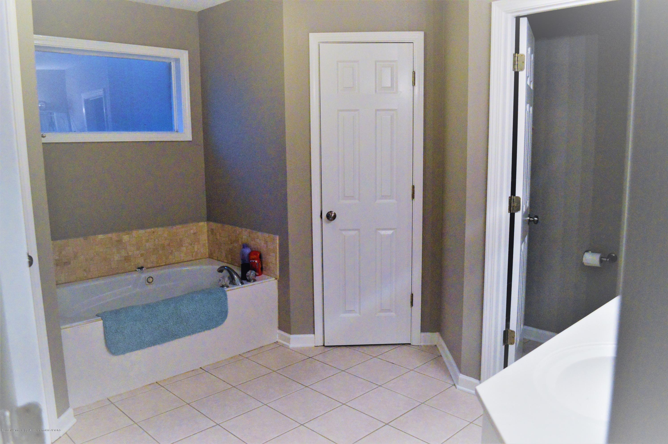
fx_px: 500
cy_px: 222
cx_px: 334
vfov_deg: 47.8
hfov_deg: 67.4
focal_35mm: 27
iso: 3200
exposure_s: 1/500
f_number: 3.5
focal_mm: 18
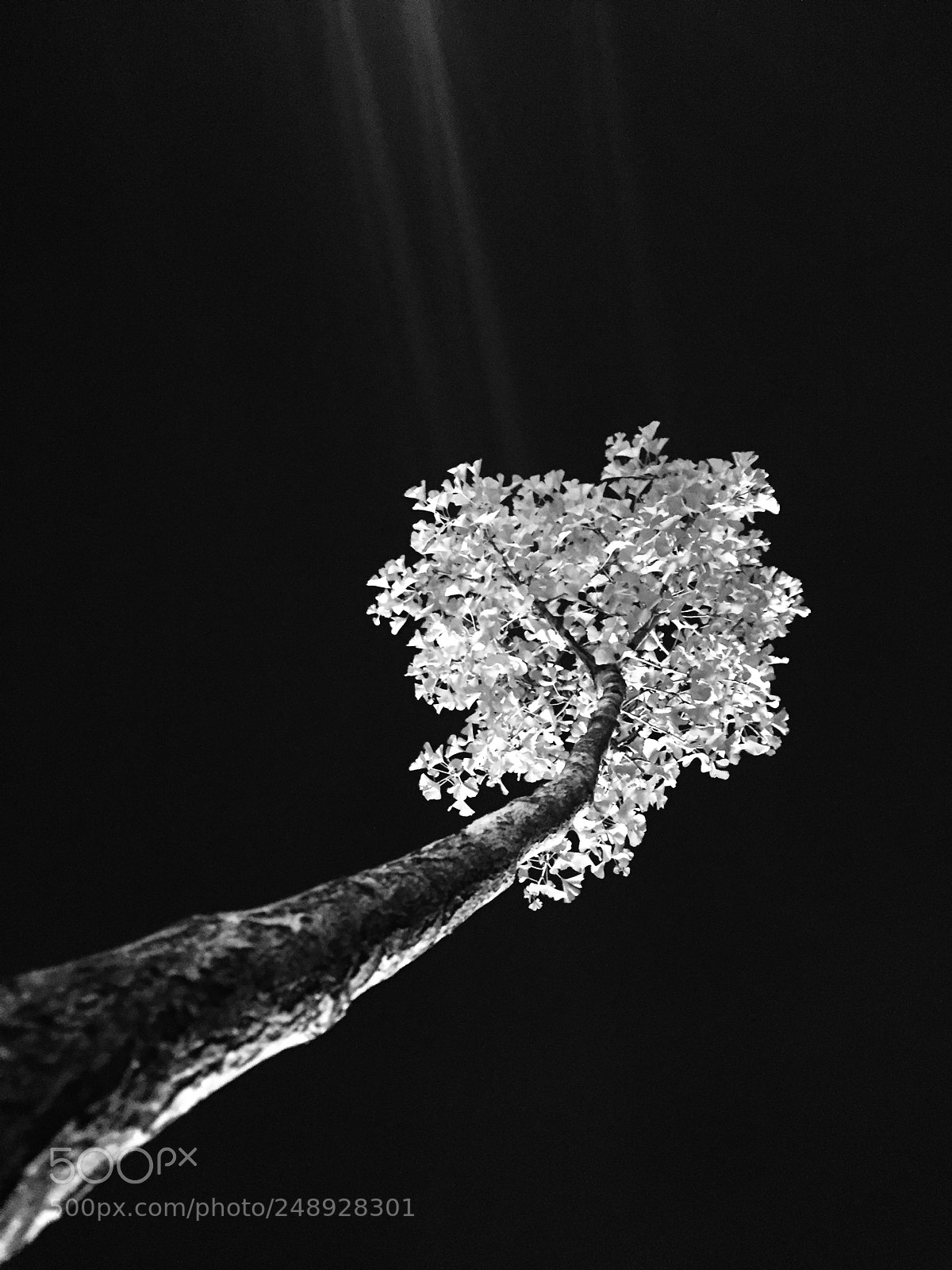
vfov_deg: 61.7
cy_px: 635
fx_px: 1063
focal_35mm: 29
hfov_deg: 48.2
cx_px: 476
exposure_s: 1/17
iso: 800
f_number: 2.2
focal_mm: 4.15
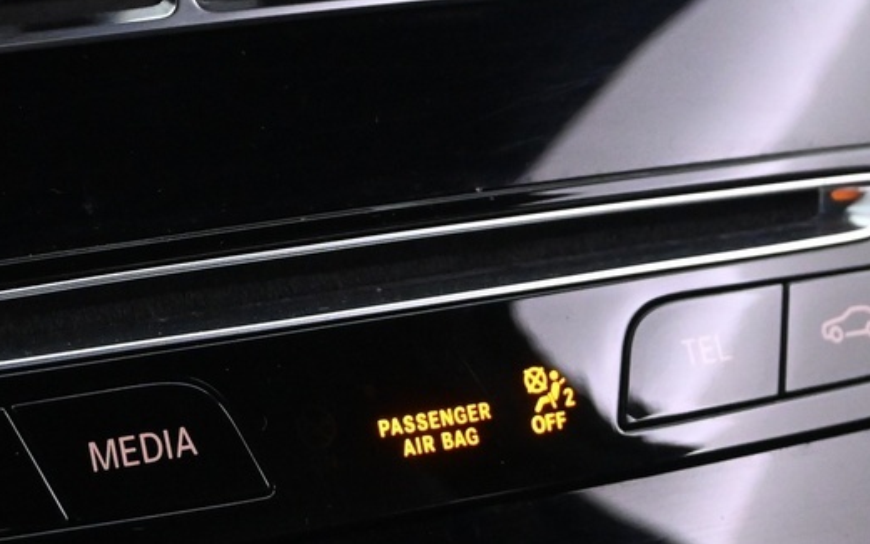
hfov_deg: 15.6
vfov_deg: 9.8
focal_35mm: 133
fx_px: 3154
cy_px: 87
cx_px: 142
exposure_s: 1/25
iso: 3200
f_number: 4.5
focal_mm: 28
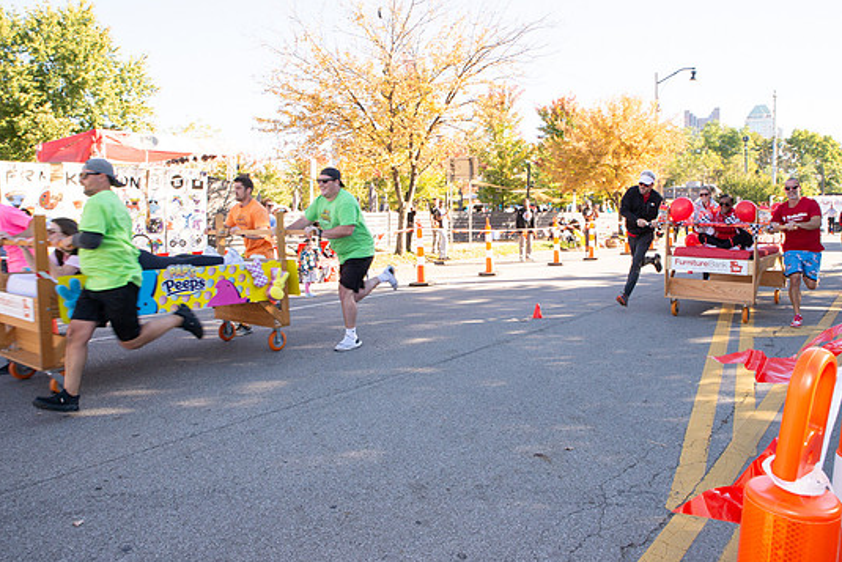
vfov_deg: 49.6
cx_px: 453
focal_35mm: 26
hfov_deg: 69.3
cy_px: 265
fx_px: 608
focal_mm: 24
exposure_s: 1/200
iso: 800
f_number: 13
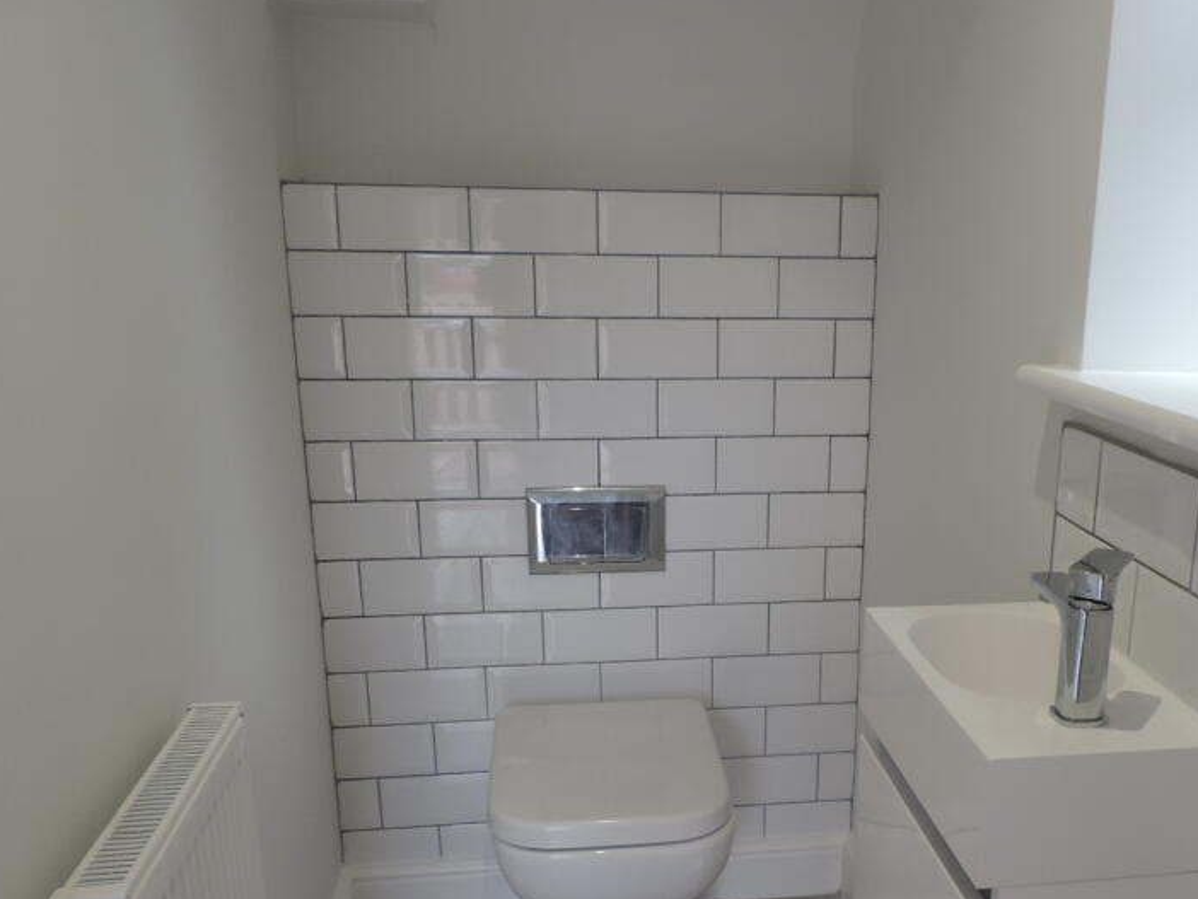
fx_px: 1212
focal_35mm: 35
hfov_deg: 51.9
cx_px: 768
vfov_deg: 40.2
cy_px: 606
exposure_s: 1/30
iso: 90
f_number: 3
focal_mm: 4.3
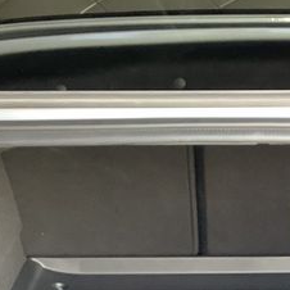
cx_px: 259
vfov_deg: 17.2
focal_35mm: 97
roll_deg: +0.5
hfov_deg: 17.7
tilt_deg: -26.0
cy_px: 339
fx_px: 919
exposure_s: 1/50
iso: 250
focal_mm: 3.3
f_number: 2.4
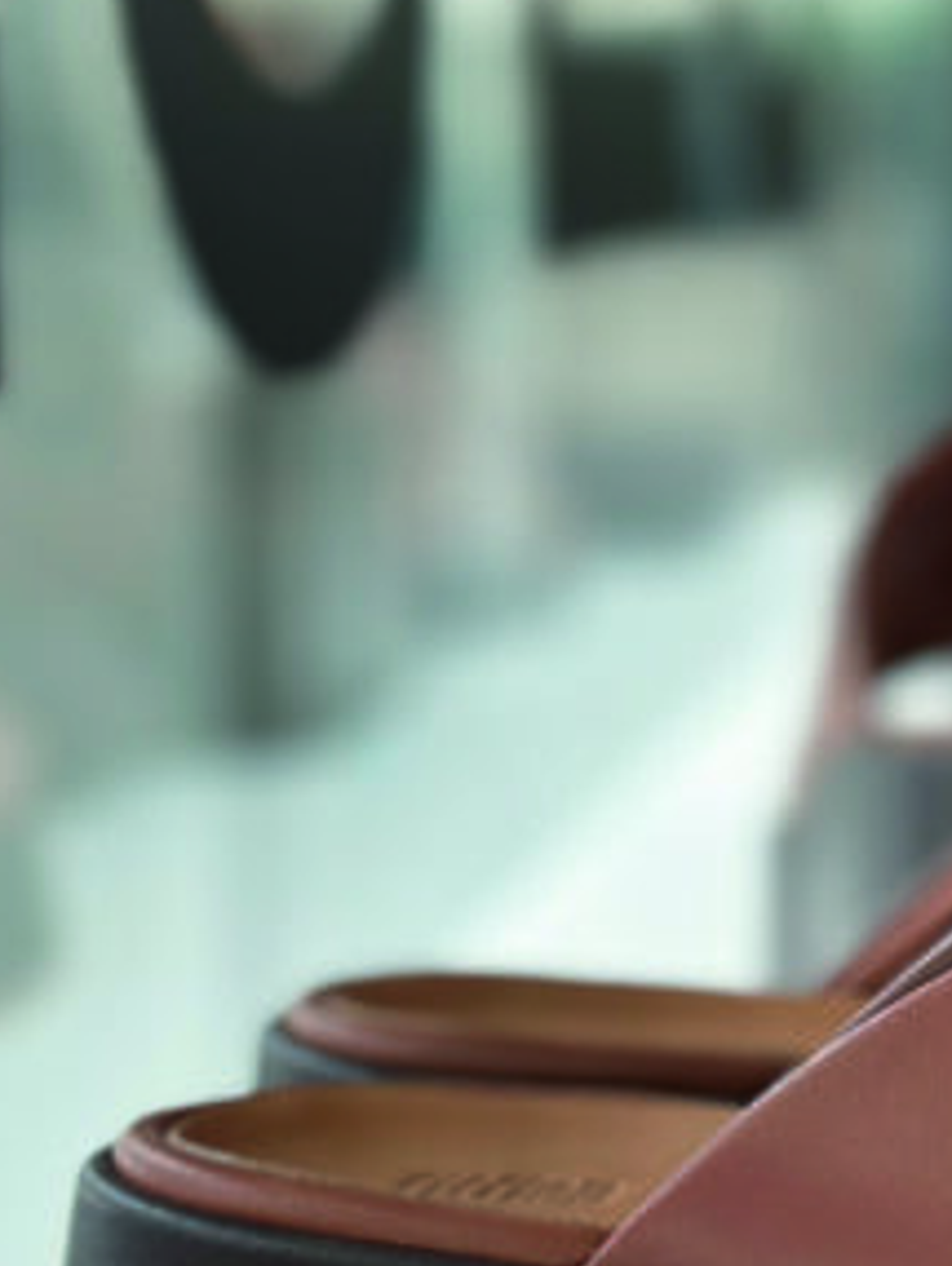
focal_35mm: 151
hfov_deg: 9.6
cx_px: 1362
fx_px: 5529
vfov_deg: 13.1
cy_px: 651
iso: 80
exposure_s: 1/240
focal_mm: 6.86
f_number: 1.78
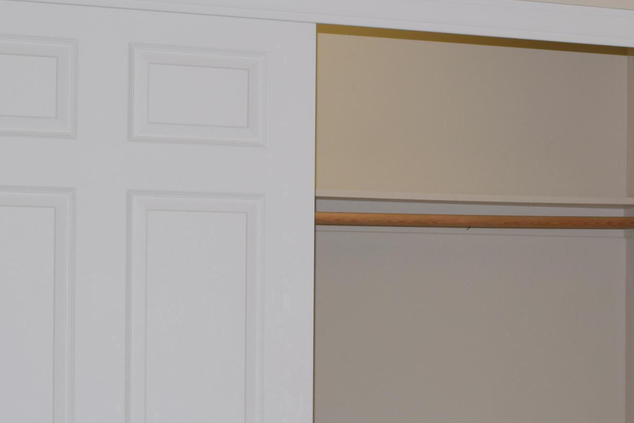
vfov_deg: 14.7
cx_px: 686
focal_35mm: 93
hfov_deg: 20.9
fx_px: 1641
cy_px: 297
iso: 200
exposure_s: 1/60
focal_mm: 27
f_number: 8
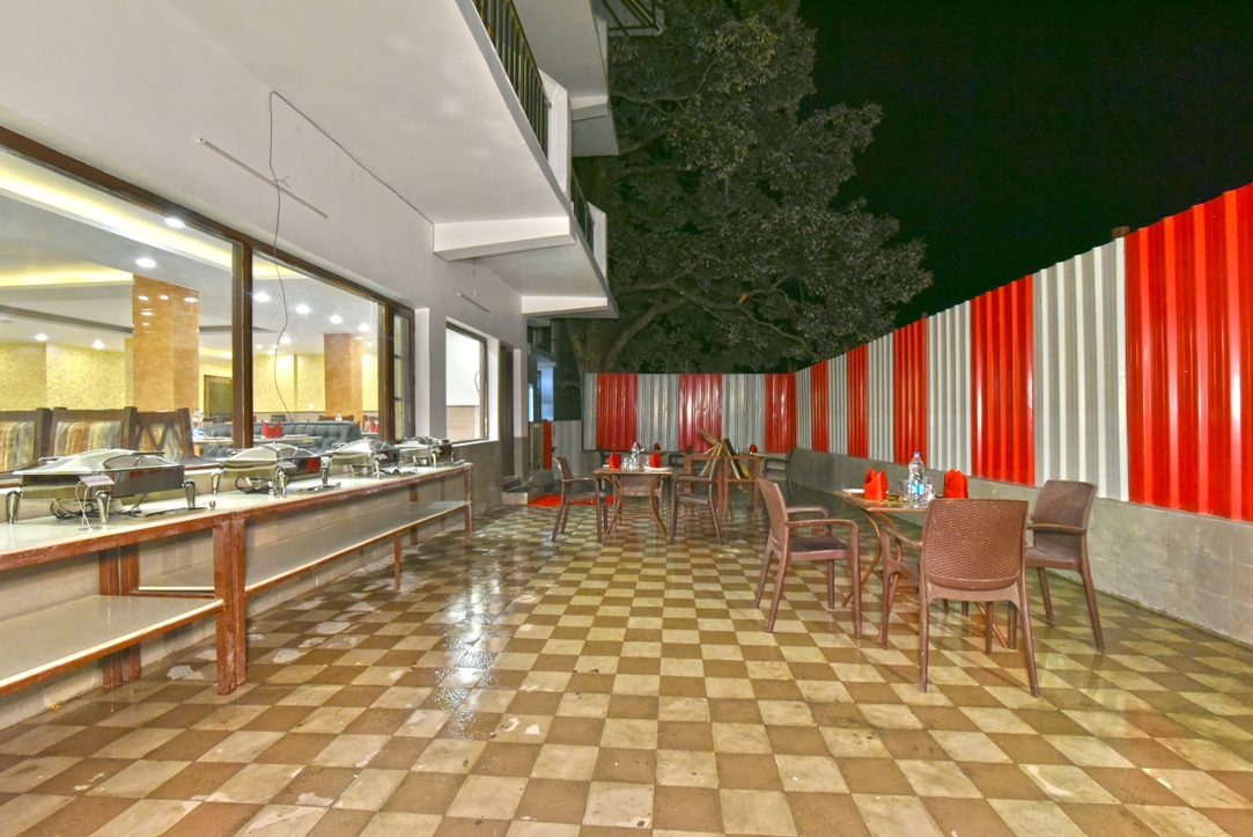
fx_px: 557
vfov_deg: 73.8
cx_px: 626
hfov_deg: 96.7
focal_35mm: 16
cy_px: 418
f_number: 8
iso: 6400
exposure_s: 1/60
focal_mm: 16
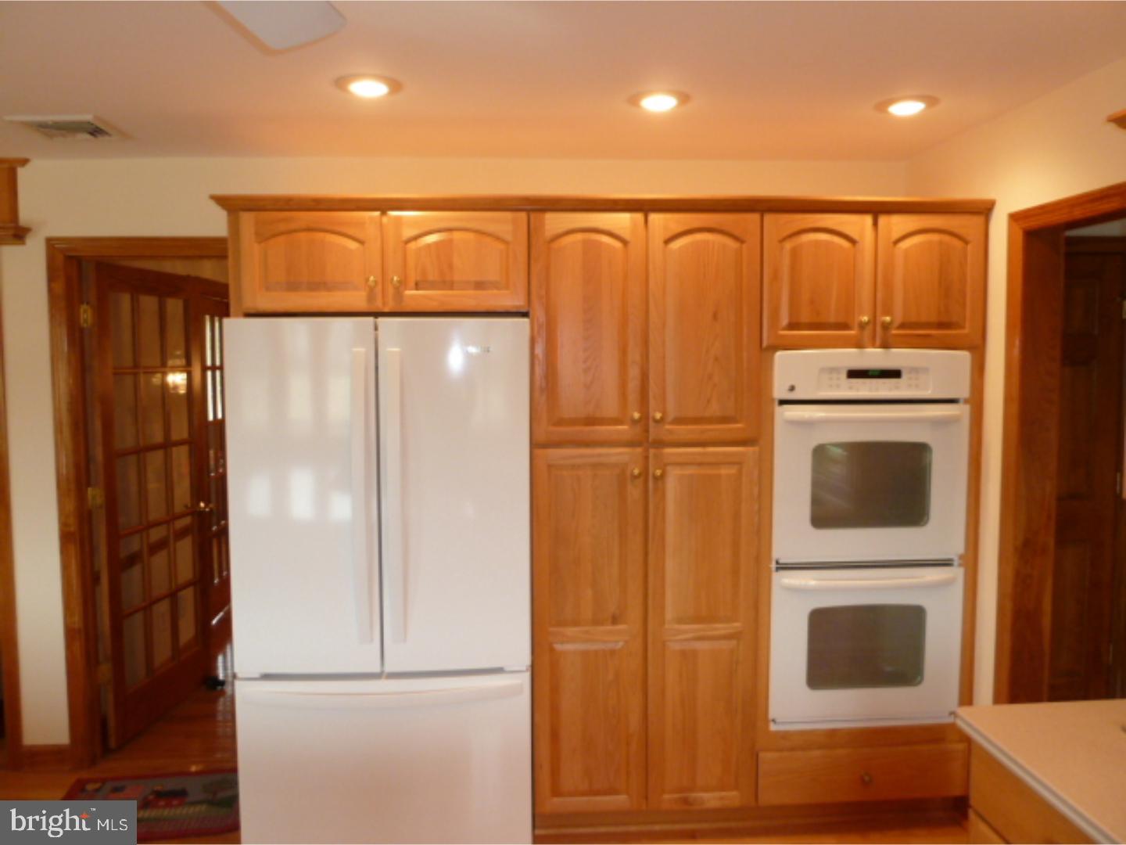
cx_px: 563
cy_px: 422
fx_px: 813
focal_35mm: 25
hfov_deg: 69.4
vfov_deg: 54.9
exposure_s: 1/30
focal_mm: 4.1
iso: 200
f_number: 3.3
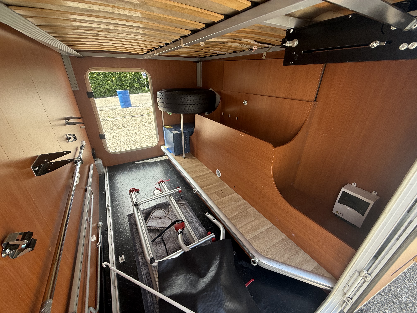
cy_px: 156
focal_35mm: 14
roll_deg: +2.3
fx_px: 169
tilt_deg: -24.5
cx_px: 208
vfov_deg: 85.7
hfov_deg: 102.1
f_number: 2.2
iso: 64
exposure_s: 1/198
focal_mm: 2.22
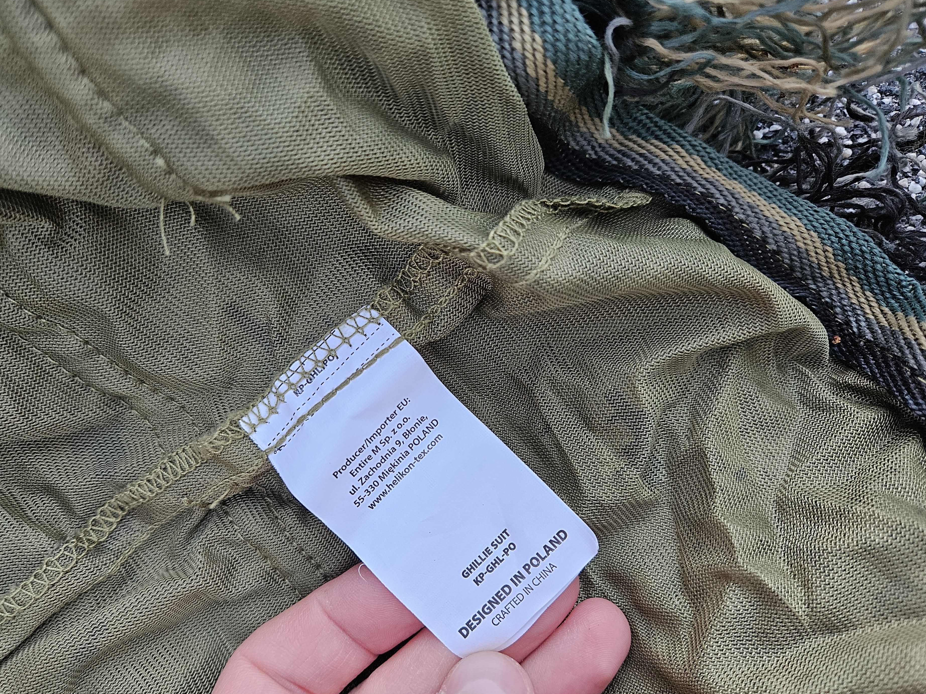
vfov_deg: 54.8
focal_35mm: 25
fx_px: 669
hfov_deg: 69.4
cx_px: 446
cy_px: 370
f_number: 1.8
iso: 160
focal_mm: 5.4
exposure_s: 1/190
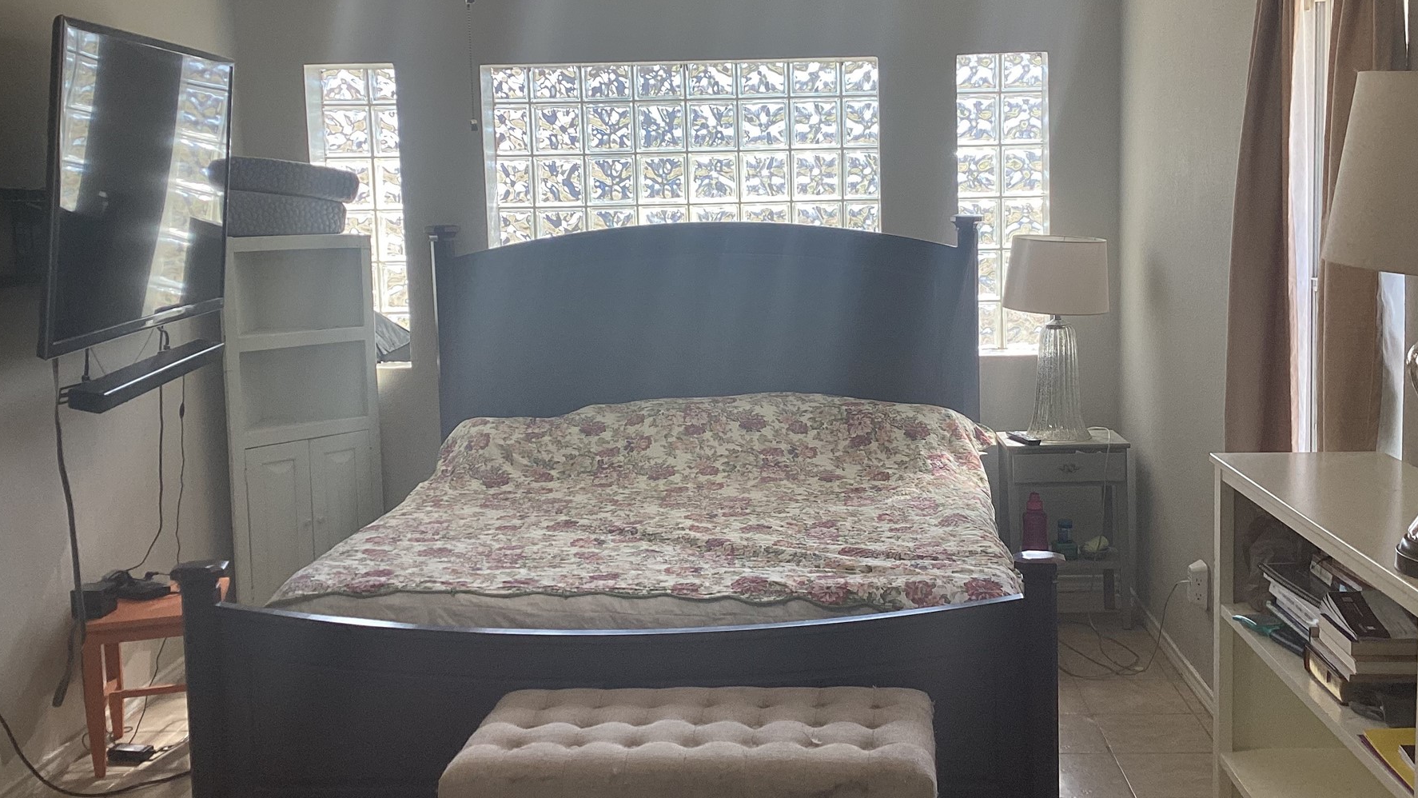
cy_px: 337
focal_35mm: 39
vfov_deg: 30.4
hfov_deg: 51.5
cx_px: 797
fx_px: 1466
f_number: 2.4
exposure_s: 1/120
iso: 50
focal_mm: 3.3
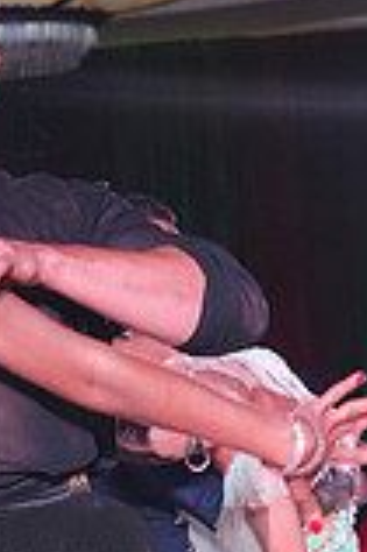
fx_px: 3555
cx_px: -211
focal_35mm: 232
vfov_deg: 8.8
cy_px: 625
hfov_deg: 5.8
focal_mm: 63
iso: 4000
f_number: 5.6
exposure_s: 1/200
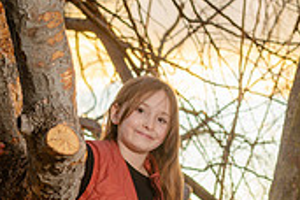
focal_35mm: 142
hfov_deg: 14.4
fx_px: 1183
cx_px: 246
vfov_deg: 9.2
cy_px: 367
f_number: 4
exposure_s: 1/200
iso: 250
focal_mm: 54
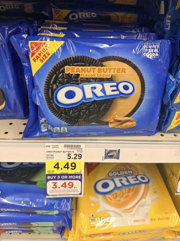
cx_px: 90
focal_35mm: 24
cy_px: 120
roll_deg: -3.6
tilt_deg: -39.7
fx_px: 166
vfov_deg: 71.6
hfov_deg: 56.8
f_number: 1.78
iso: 160
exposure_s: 1/63
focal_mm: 6.76
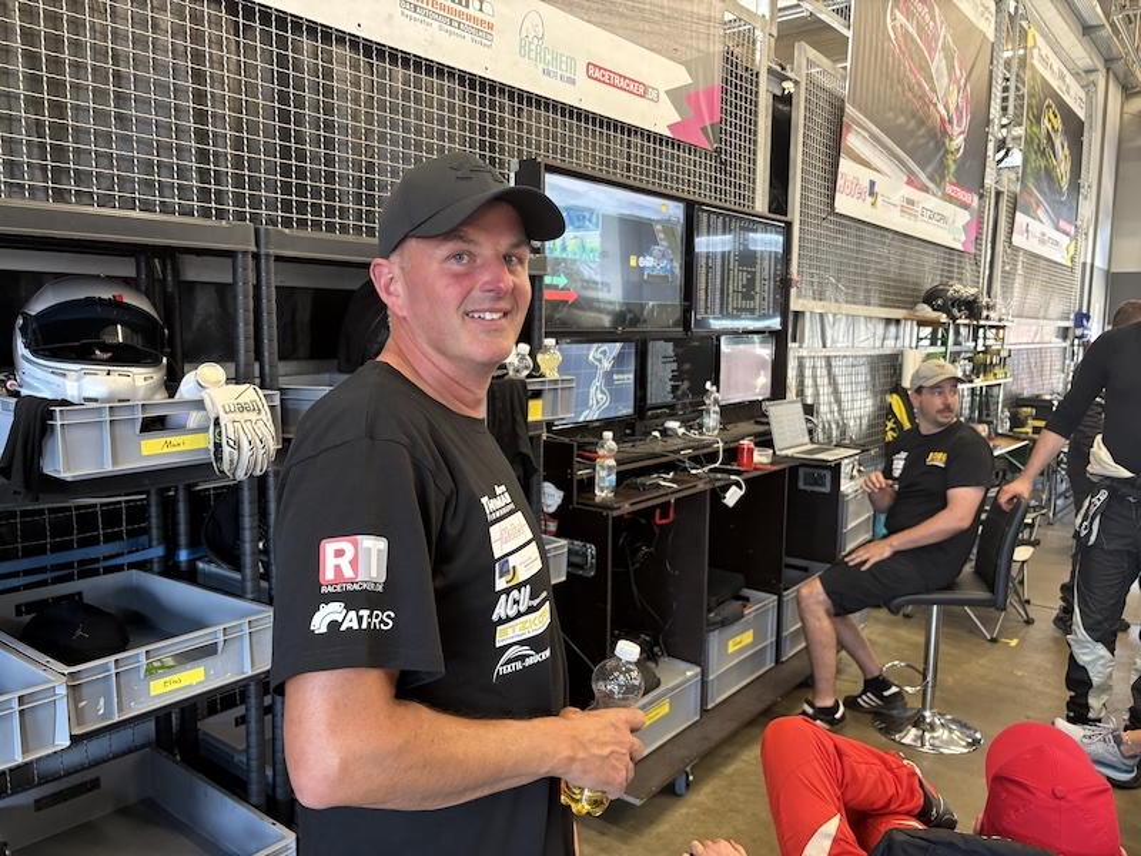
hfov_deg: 67.3
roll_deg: +0.7
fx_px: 857
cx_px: 570
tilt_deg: -6.5
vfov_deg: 53.1
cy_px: 428
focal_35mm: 26
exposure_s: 1/50
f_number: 1.6
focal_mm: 5.96
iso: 160
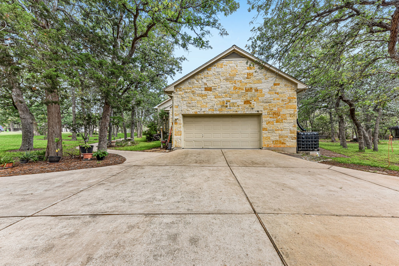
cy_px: 133
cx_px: 200
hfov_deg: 104.3
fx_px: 155
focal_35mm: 14
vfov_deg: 81.2
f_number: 8
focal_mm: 14
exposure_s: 1/160
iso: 100
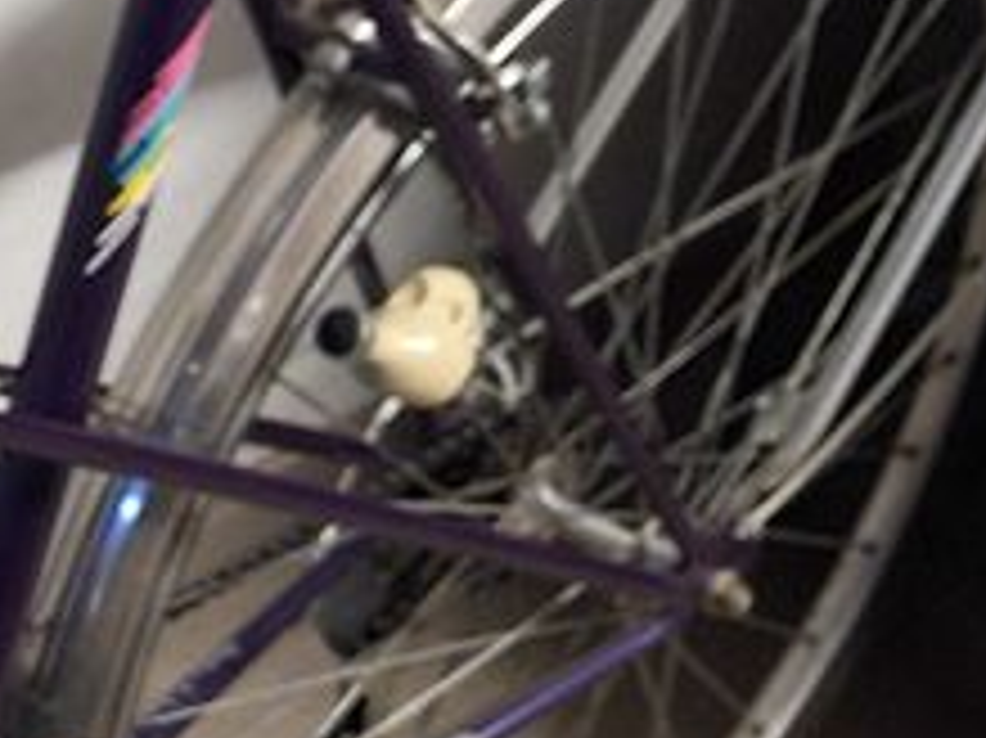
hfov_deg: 16.0
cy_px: 536
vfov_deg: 14.0
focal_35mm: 105
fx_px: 2989
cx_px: -779
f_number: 1.8
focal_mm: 5.54
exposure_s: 1/25
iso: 320
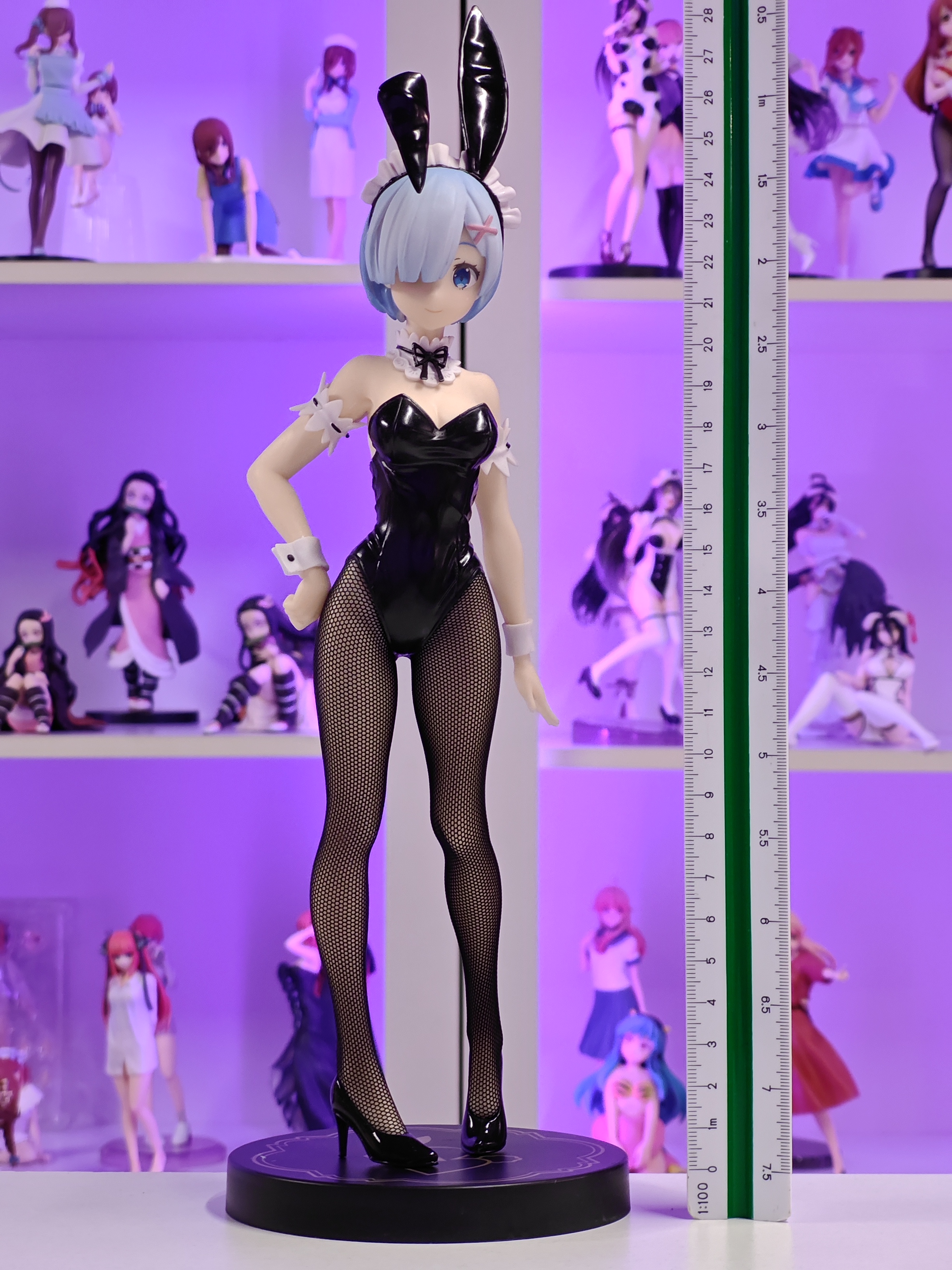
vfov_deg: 24.4
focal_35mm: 80
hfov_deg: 18.4
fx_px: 2934
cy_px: 635
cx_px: 476
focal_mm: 7.48
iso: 1000
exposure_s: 1/25
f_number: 2.4
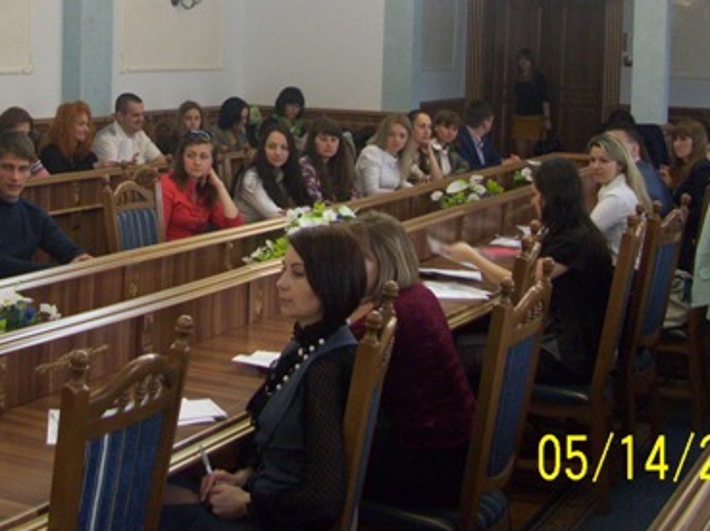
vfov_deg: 24.5
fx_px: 1209
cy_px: 122
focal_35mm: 59
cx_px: 144
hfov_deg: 31.9
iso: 160
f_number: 2.9
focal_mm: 5.7
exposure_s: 1/25
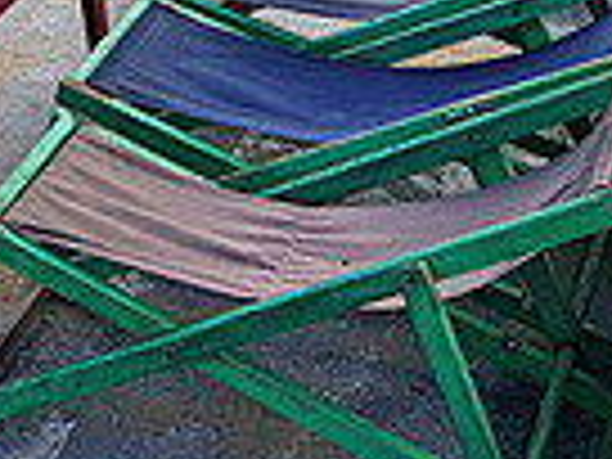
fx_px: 1962
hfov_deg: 17.6
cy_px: -484
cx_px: 108
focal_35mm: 111
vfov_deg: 11.8
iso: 40
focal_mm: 4.2
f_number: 1.7
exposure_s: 1/612
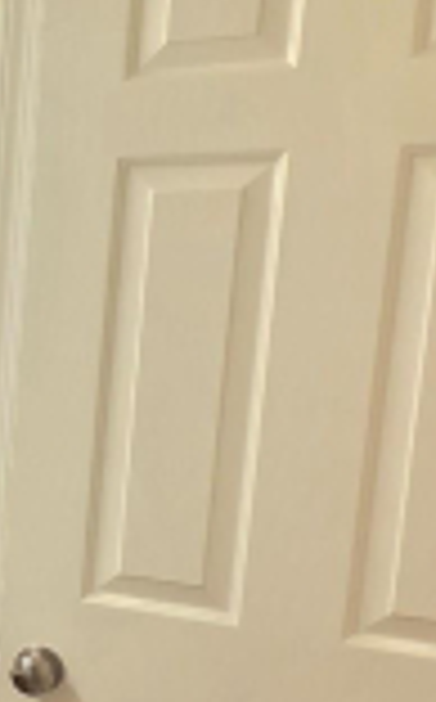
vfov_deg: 34.4
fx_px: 1126
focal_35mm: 59
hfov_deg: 16.0
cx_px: -481
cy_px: 448
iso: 200
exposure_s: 1/120
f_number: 1.9
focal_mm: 2.2
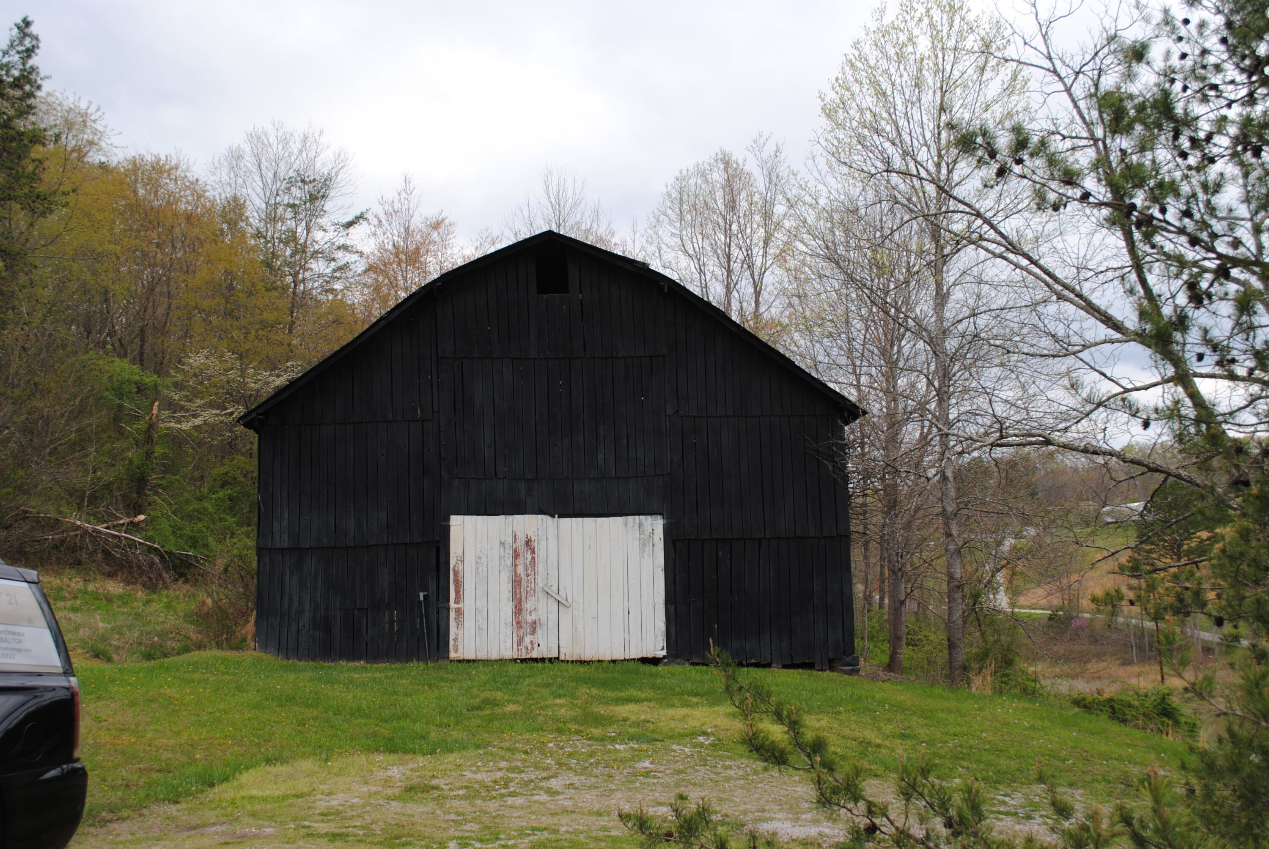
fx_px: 1270
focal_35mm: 36
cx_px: 634
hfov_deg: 53.1
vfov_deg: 37.0
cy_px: 424
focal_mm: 24
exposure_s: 1/160
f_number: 6.3
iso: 100
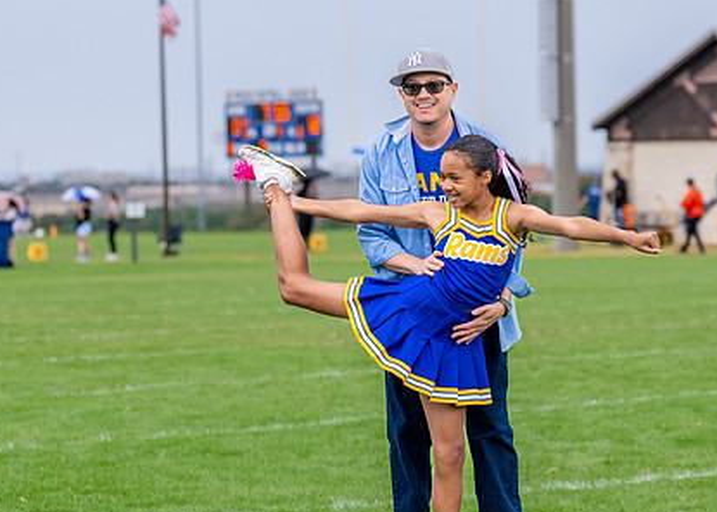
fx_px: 4091
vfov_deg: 7.2
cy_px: 297
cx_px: 377
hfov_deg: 10.0
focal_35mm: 201
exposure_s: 1/1600
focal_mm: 88
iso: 500
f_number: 2.8
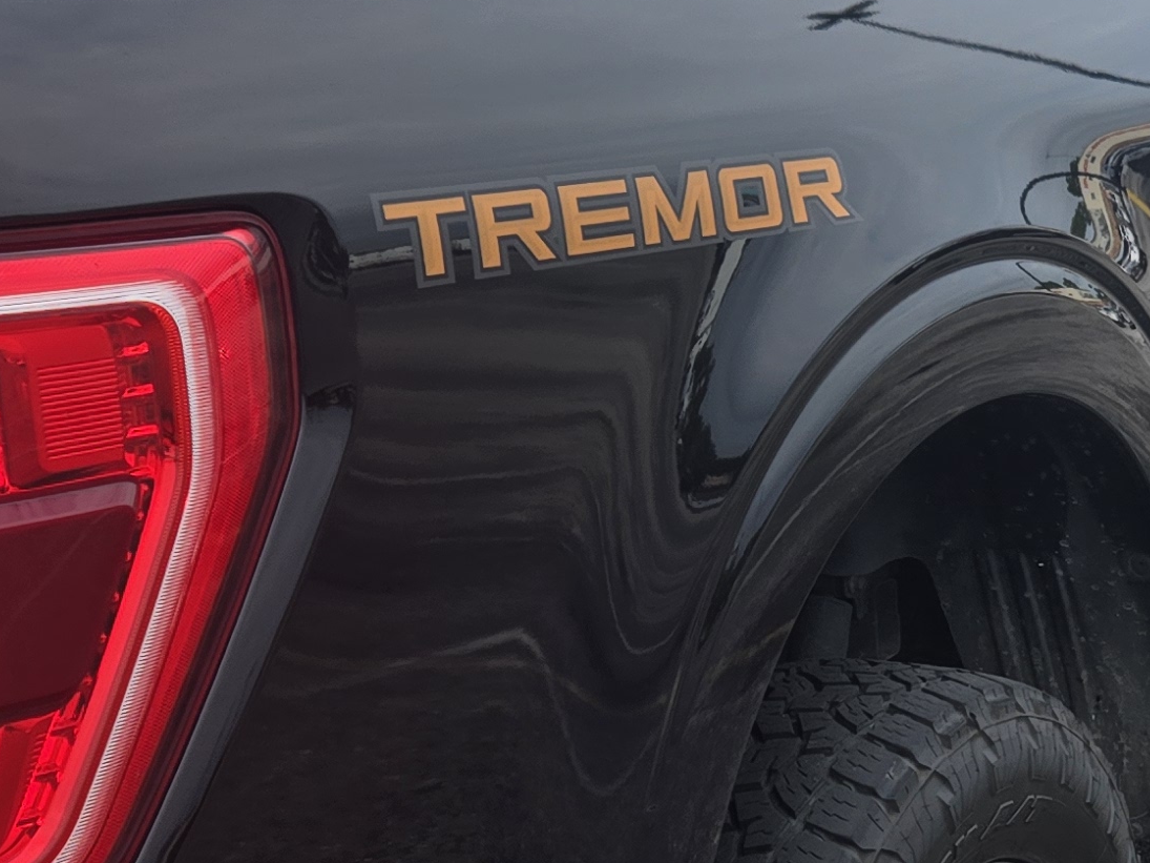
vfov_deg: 17.5
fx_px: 2790
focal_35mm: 84
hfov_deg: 22.3
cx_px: 1170
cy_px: 602
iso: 25
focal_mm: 5.4
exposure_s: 1/771
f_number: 1.8
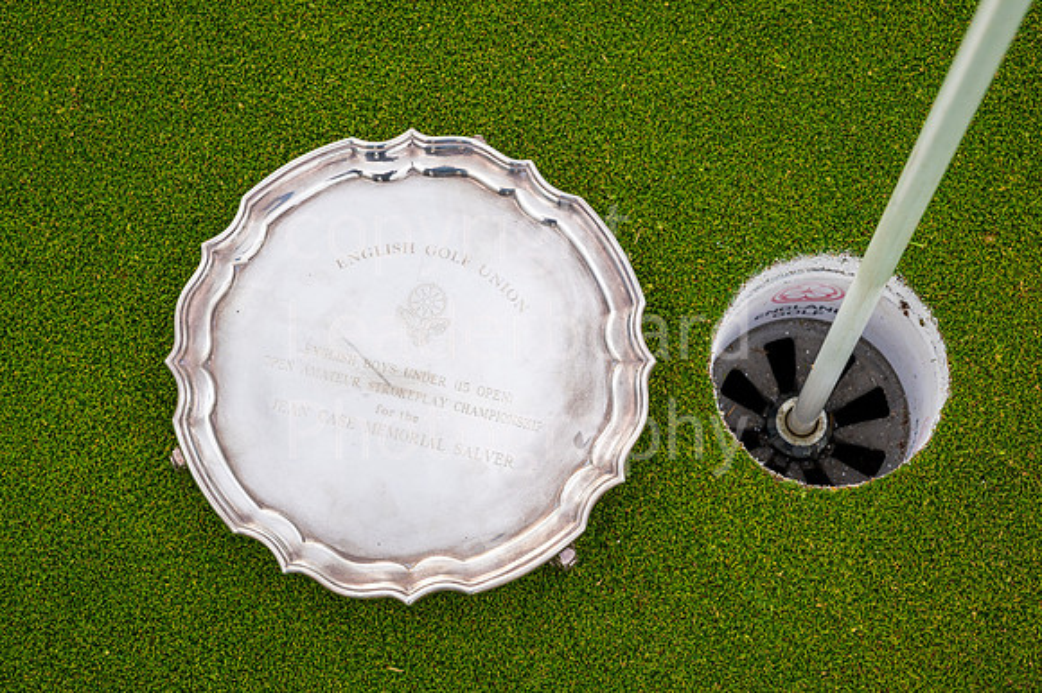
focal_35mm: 83
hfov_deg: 24.5
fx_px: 2394
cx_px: 582
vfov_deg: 16.5
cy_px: 311
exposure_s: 1/125
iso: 250
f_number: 11
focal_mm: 70
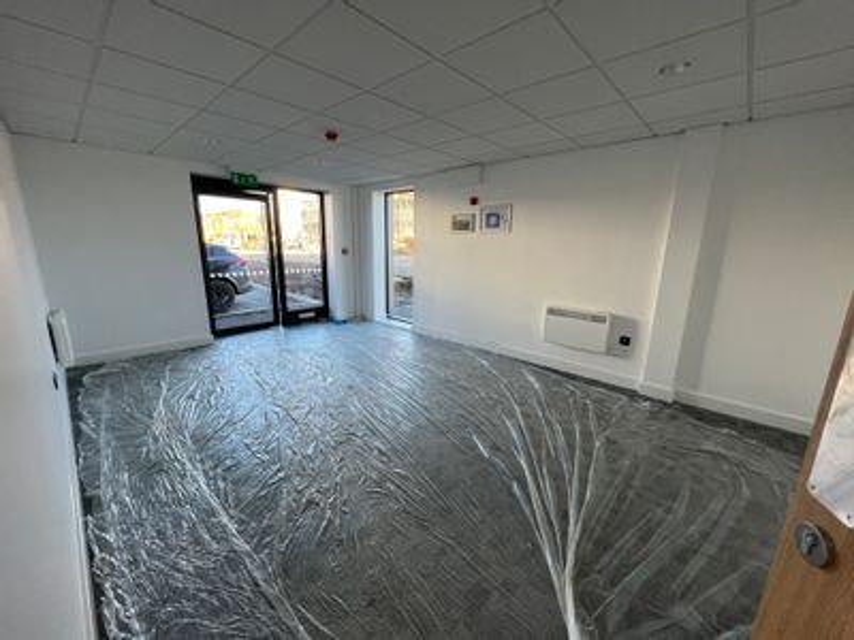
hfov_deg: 106.2
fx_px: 321
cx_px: 427
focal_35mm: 13
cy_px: 320
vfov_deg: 89.9
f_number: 1.8
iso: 80
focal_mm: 1.57
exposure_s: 1/99
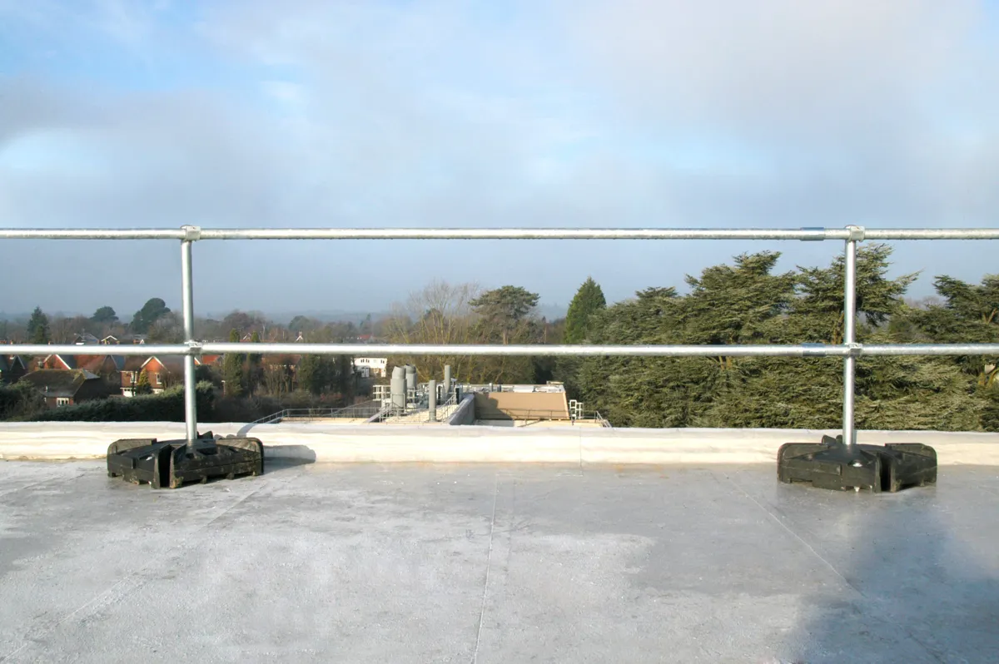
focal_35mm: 33
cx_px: 500
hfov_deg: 57.3
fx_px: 915
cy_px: 332
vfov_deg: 39.9
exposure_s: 1/500
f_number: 13
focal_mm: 22
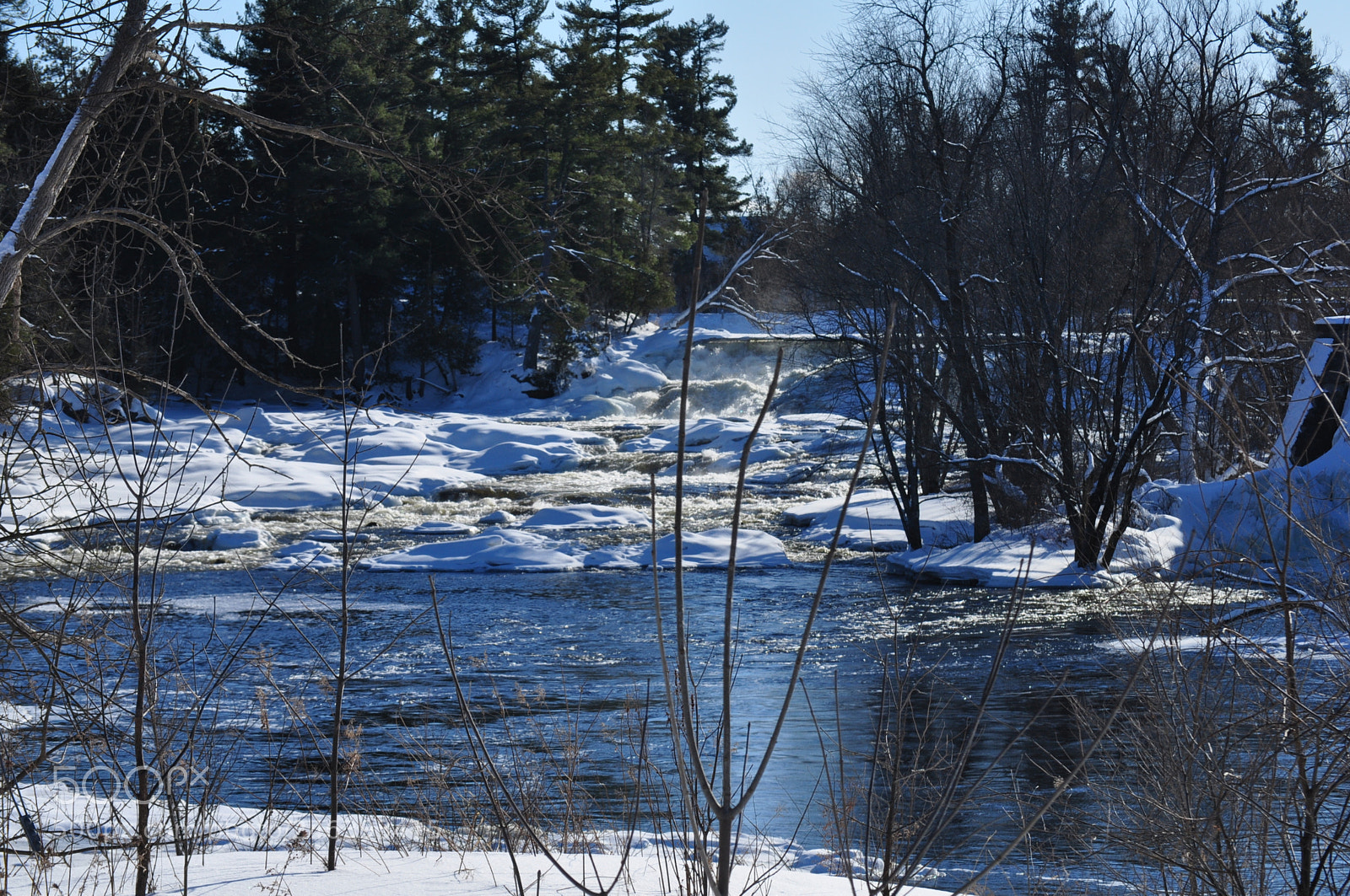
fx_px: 4607
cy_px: 448
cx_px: 675
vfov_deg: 11.1
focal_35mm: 123
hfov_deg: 16.7
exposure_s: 1/500
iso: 200
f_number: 11
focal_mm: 82
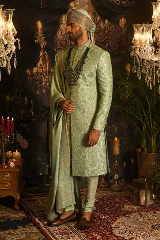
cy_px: 120
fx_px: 333
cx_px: 80
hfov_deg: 27.0
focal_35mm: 50
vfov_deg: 39.6
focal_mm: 50
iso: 250
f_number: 8
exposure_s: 1/125
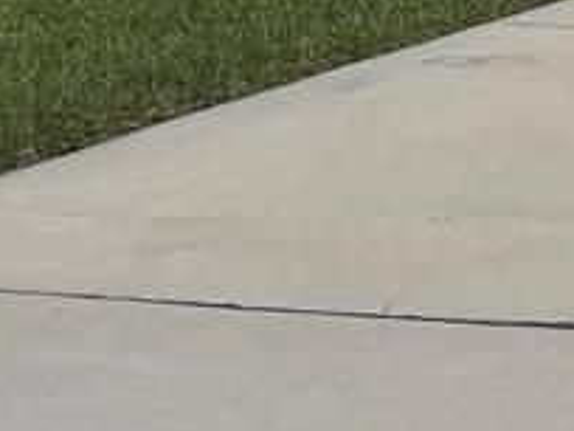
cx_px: 1548
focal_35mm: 188
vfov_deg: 7.8
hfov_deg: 9.1
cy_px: -189
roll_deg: -0.5
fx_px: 3117
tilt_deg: -3.5
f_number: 1.78
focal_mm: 6.76
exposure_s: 1/5319
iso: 80
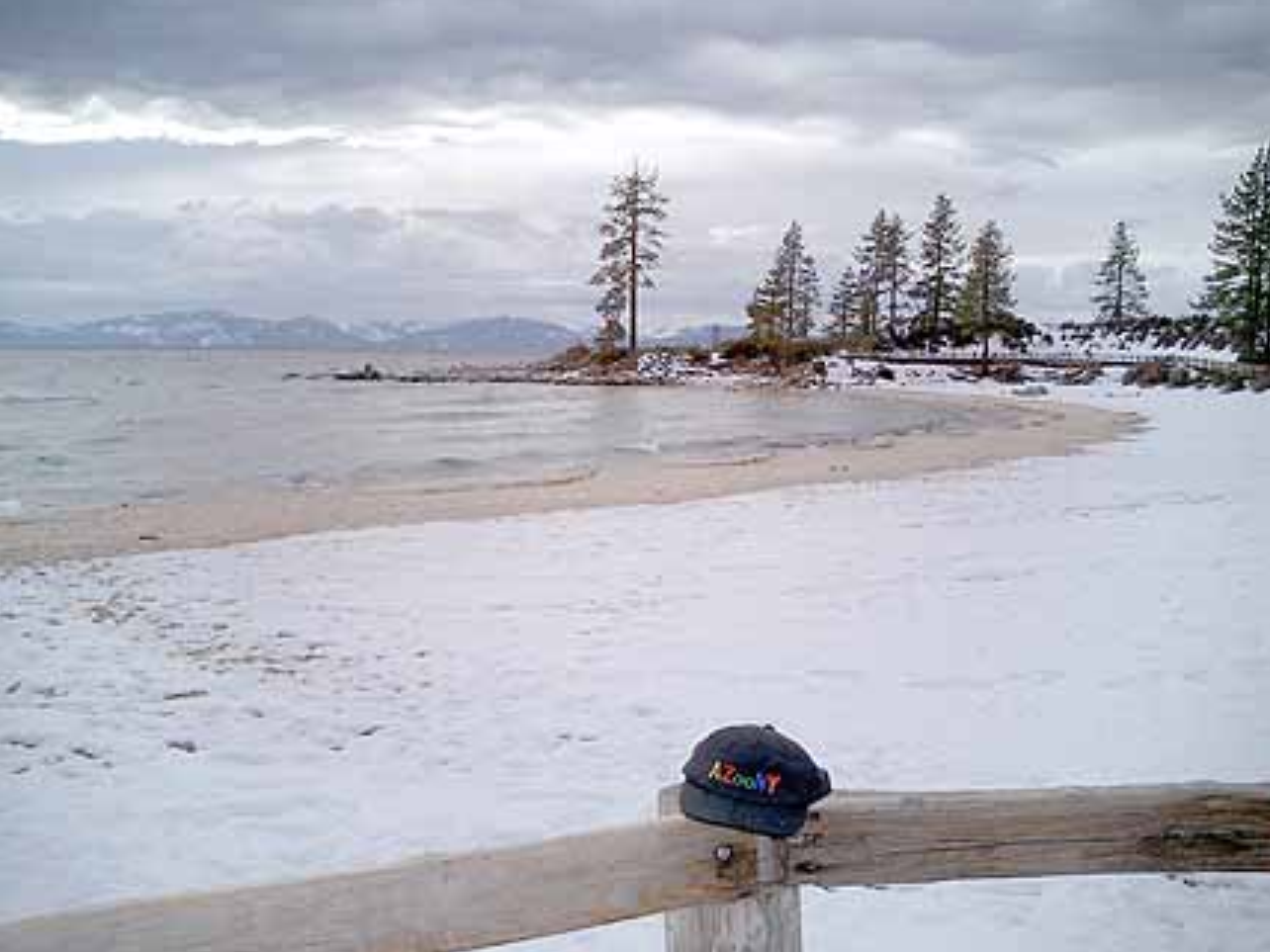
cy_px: 472
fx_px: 1321
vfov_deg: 39.7
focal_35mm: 36
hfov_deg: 51.4
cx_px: 626
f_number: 4.2
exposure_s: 1/1000
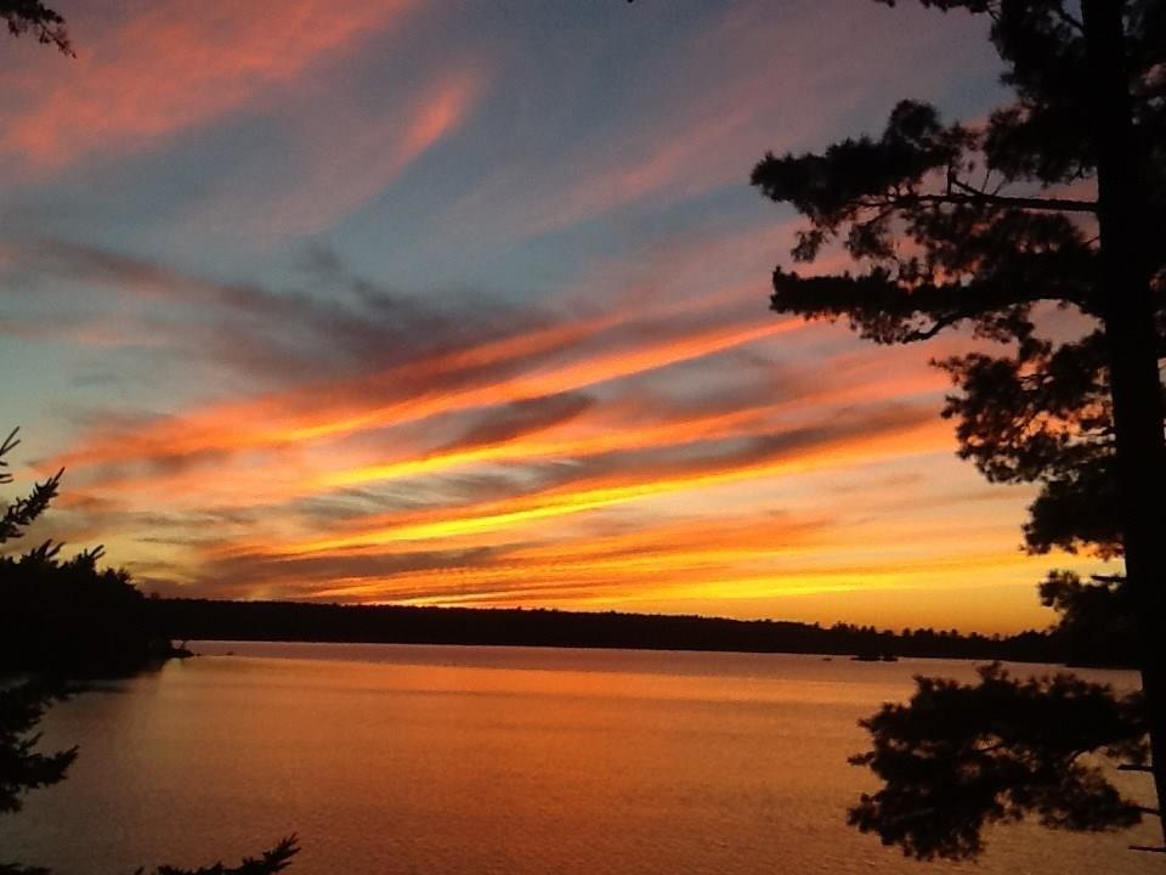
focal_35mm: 44
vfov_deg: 32.9
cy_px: 438
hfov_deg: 42.9
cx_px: 583
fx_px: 1482
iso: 64
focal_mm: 2.03
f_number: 2.4
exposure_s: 1/120
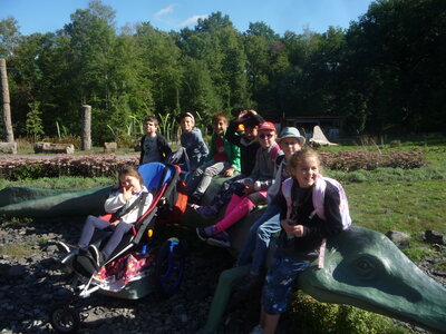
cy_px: 167
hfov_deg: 60.0
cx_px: 223
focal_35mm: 30
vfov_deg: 46.8
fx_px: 387
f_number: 4.5
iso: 100
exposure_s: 1/400
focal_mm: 5.2
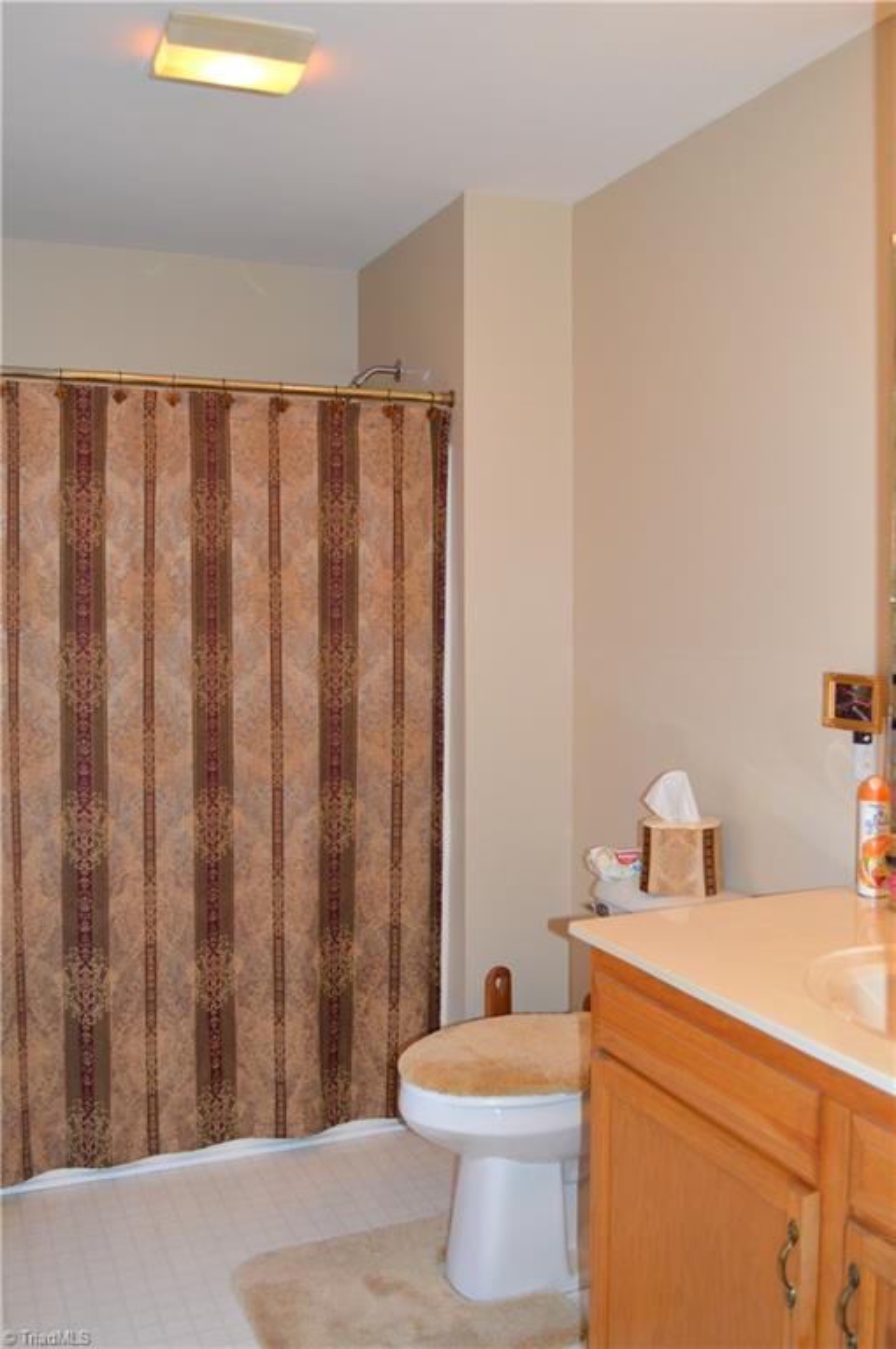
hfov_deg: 43.5
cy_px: 674
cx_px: 448
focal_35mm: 30
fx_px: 1123
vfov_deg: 62.0
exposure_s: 1/60
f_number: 3.8
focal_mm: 20
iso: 500
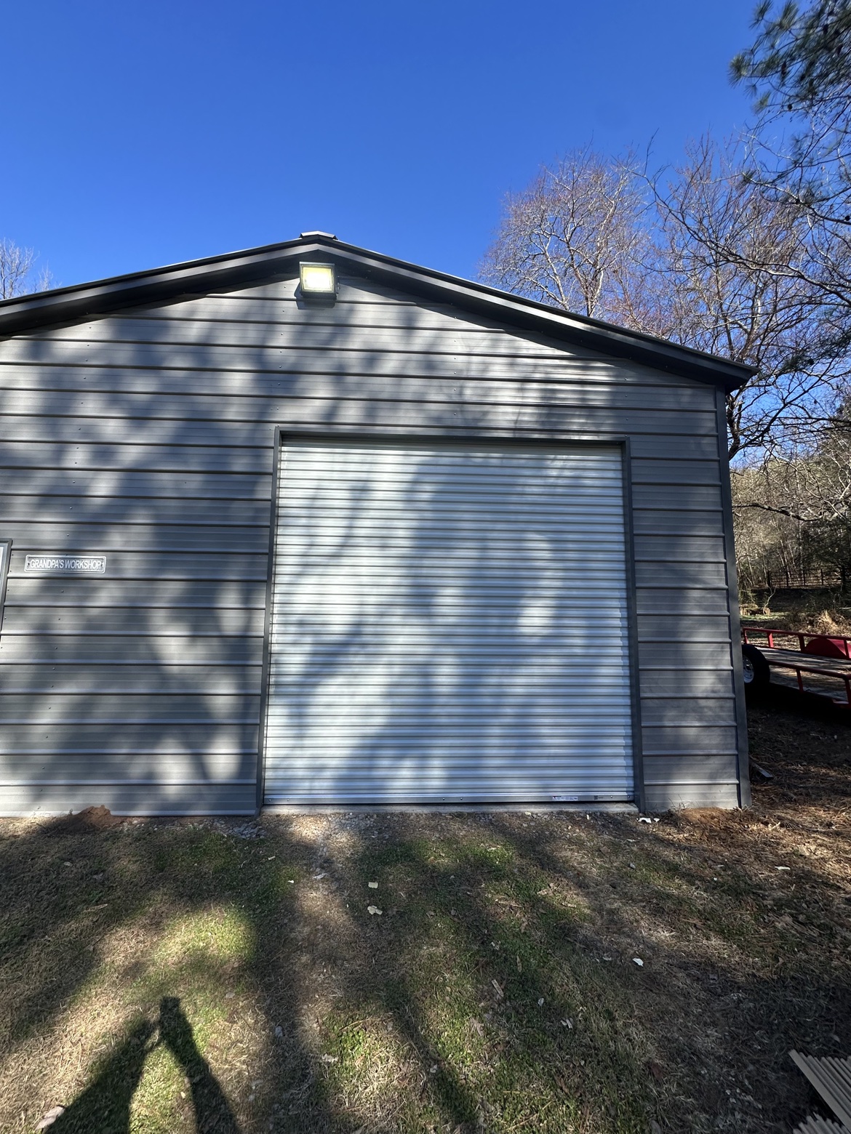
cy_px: 567
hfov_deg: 85.7
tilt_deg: +6.9
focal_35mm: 14
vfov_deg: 102.1
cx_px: 426
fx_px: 459
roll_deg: -1.9
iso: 40
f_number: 2.2
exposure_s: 1/875
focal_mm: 2.22
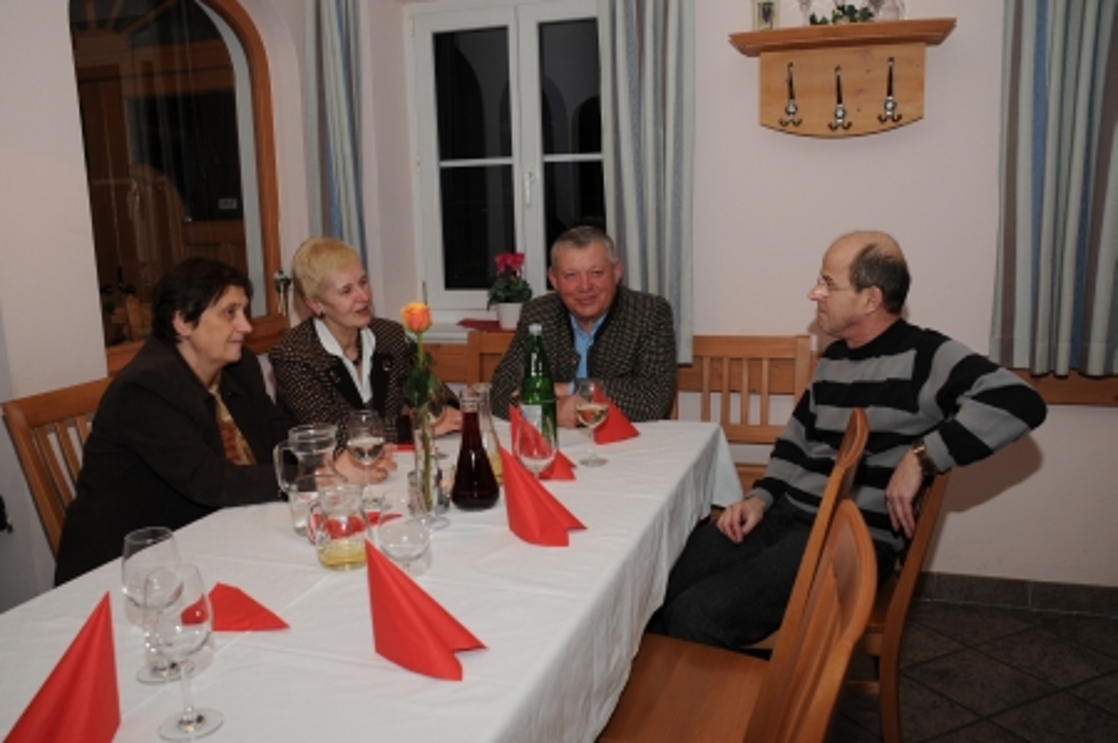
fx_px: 931
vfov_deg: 43.5
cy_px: 372
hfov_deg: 62.0
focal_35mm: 30
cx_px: 559
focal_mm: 20
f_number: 5
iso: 200
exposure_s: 1/60
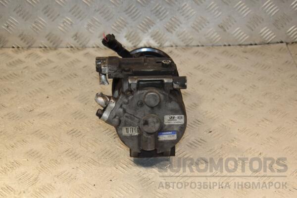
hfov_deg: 29.9
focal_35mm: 68
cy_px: 99
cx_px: 148
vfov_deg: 20.2
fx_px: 557
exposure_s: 1/200
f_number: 6.3
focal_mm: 45
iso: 800
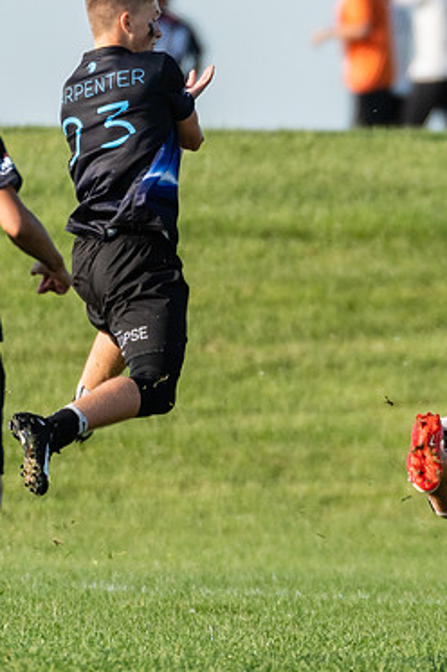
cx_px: 563
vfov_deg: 1.2
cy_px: 353
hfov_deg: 0.8
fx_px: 31010
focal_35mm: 1662
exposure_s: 1/1600
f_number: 4
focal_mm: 400
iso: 400
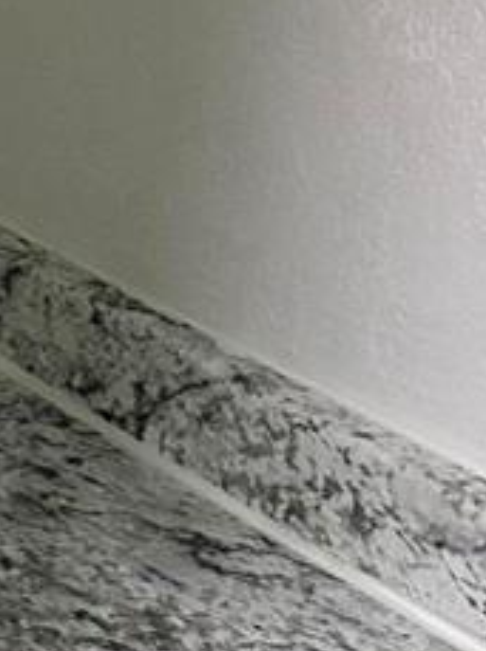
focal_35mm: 126
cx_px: -179
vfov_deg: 15.6
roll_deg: -7.0
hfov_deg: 11.4
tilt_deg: -16.5
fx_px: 2365
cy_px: 171
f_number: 1.78
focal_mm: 6.86
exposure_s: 1/60
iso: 400
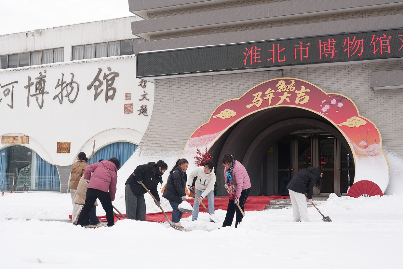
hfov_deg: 38.4
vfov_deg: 26.1
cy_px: 134
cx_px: 202
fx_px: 579
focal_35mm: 52
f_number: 8
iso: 100
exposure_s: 1/100
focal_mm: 34.5
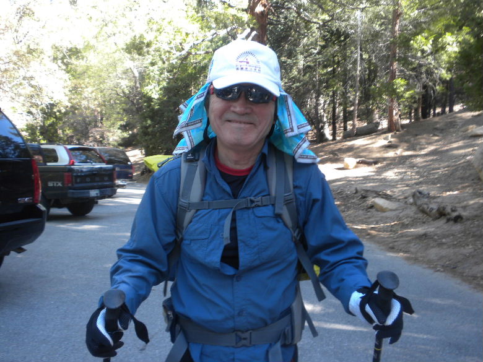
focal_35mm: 37
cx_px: 242
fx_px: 516
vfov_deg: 38.7
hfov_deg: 50.1
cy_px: 181
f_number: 3.5
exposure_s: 1/58.1
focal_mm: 6.6
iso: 101
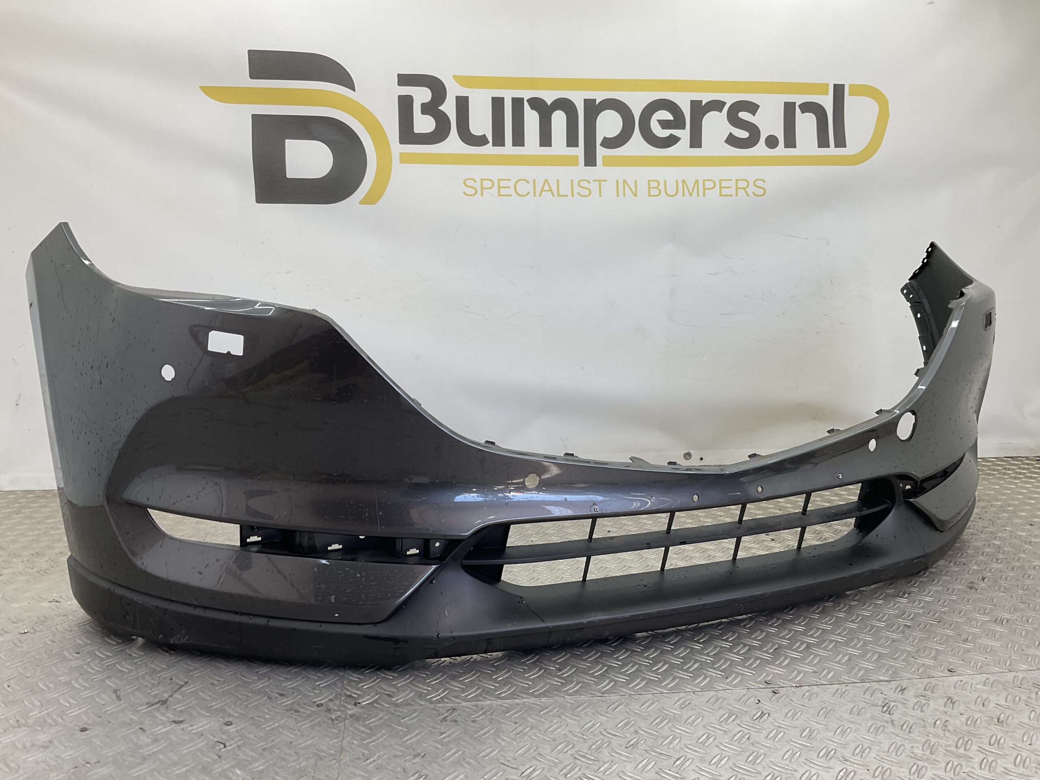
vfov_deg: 48.2
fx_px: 871
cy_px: 390
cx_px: 520
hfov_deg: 61.7
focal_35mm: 29
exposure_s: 1/113
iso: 16
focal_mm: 3
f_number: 1.8
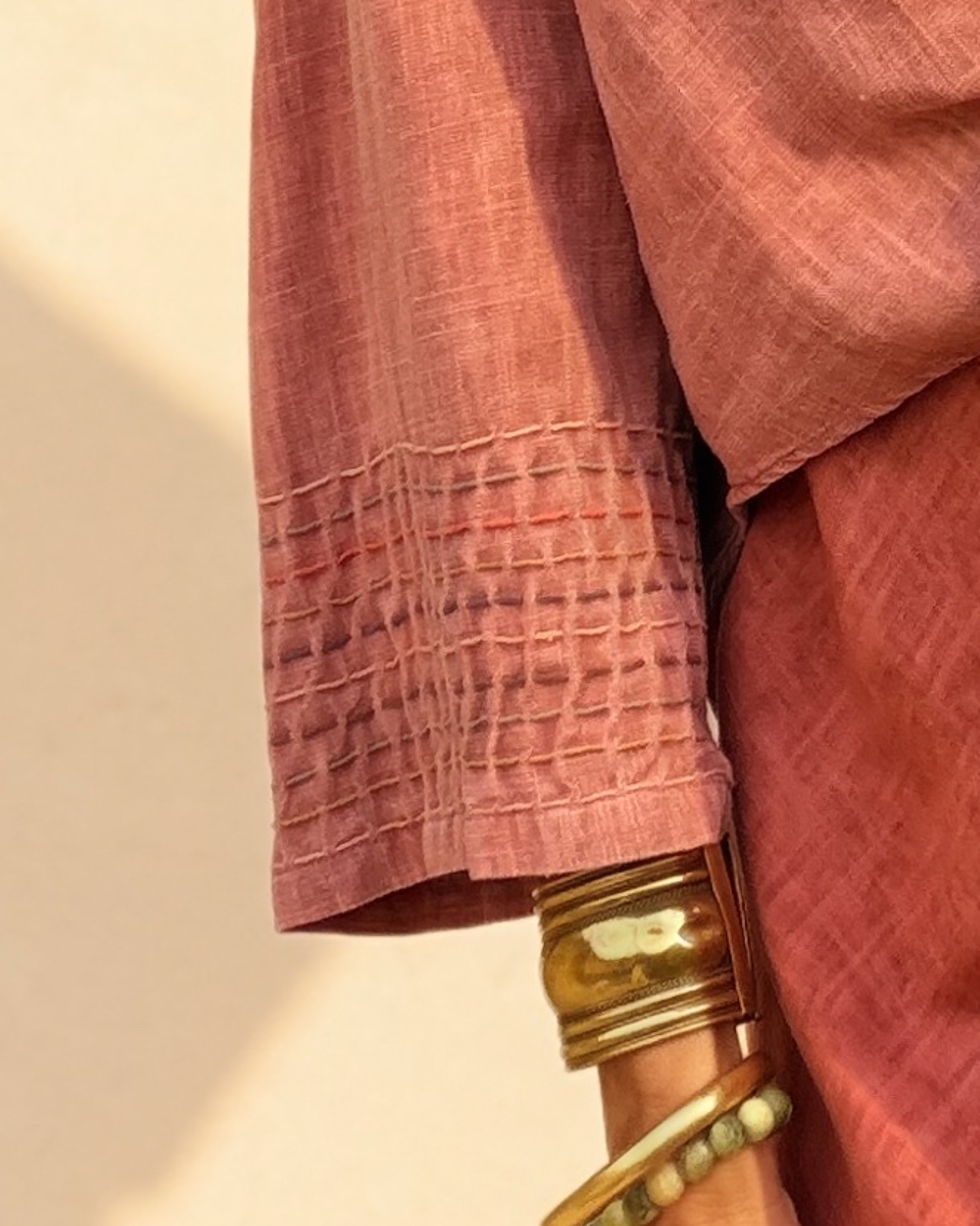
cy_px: -262
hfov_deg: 13.9
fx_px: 3844
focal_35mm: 106
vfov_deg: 17.3
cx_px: 1292
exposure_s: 1/454
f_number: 1.9
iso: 25
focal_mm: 2.71
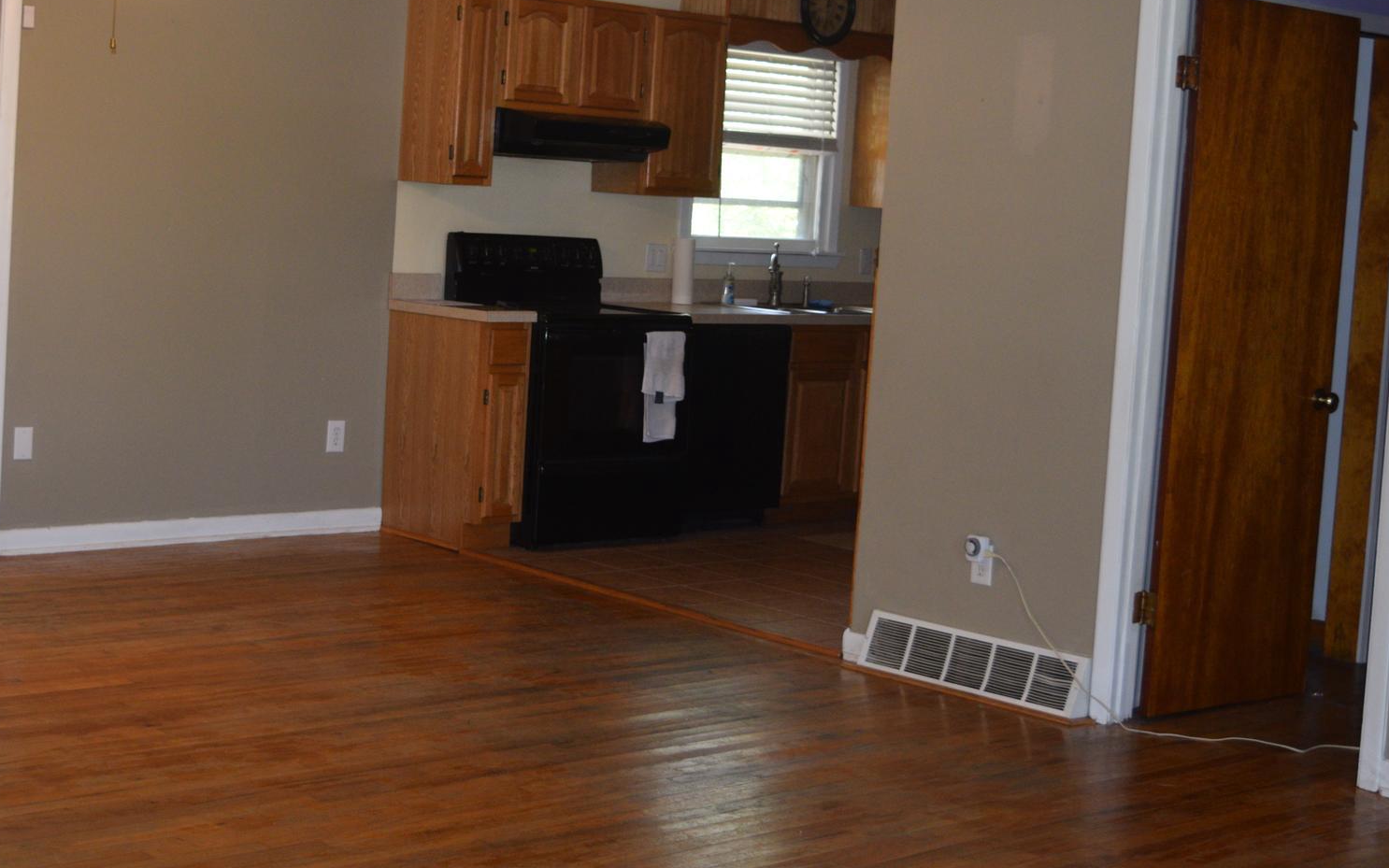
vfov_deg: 22.0
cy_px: 355
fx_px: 2234
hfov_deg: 34.5
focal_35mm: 59
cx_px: 613
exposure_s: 1/80
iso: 800
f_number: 4.5
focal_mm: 28
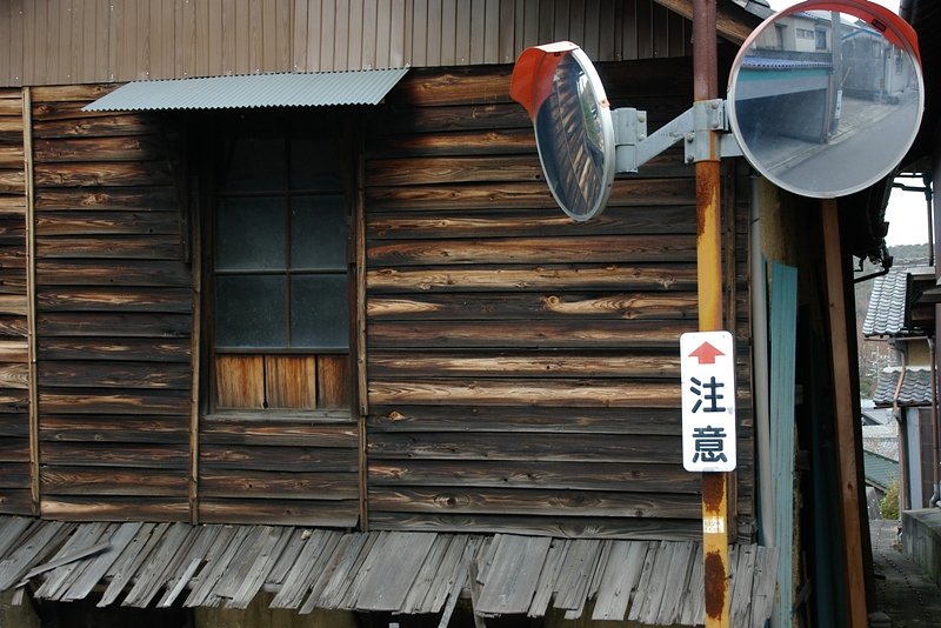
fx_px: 1490
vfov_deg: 23.8
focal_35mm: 57
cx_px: 470
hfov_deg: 35.0
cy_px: 314
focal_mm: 38
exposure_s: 1/125
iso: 200
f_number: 6.7
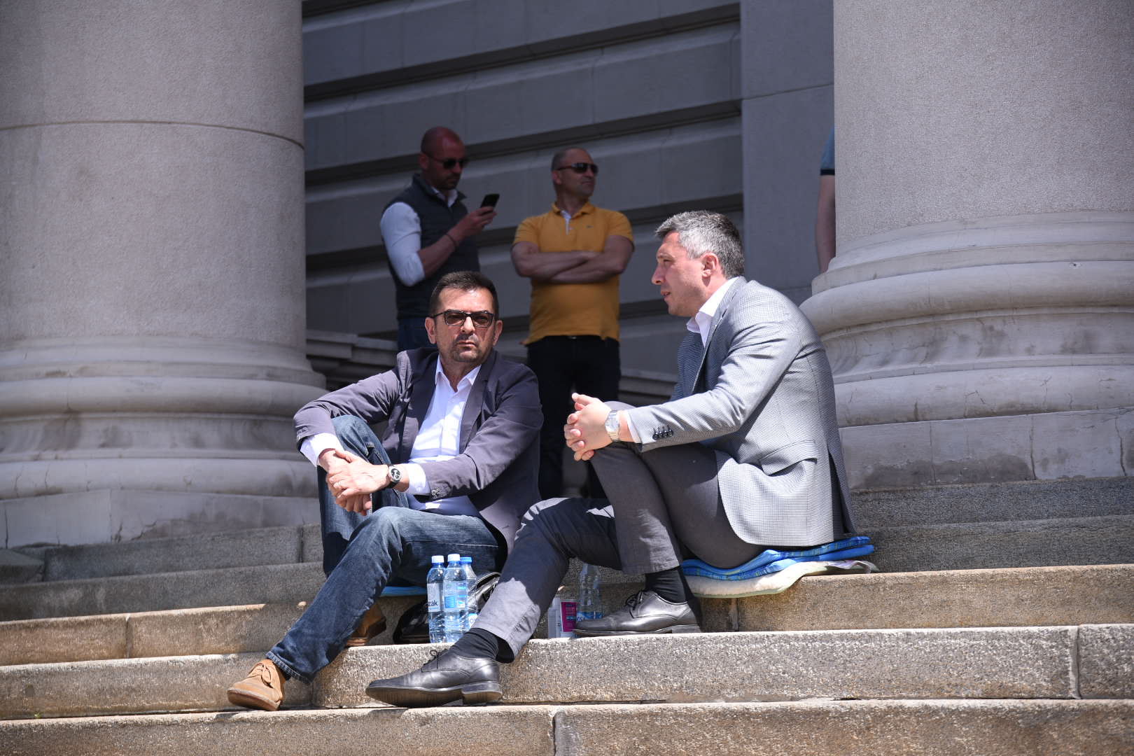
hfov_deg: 19.5
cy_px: 378
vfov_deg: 13.0
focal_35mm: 105
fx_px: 3307
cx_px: 567
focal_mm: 105
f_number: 4
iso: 250
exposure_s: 1/1000
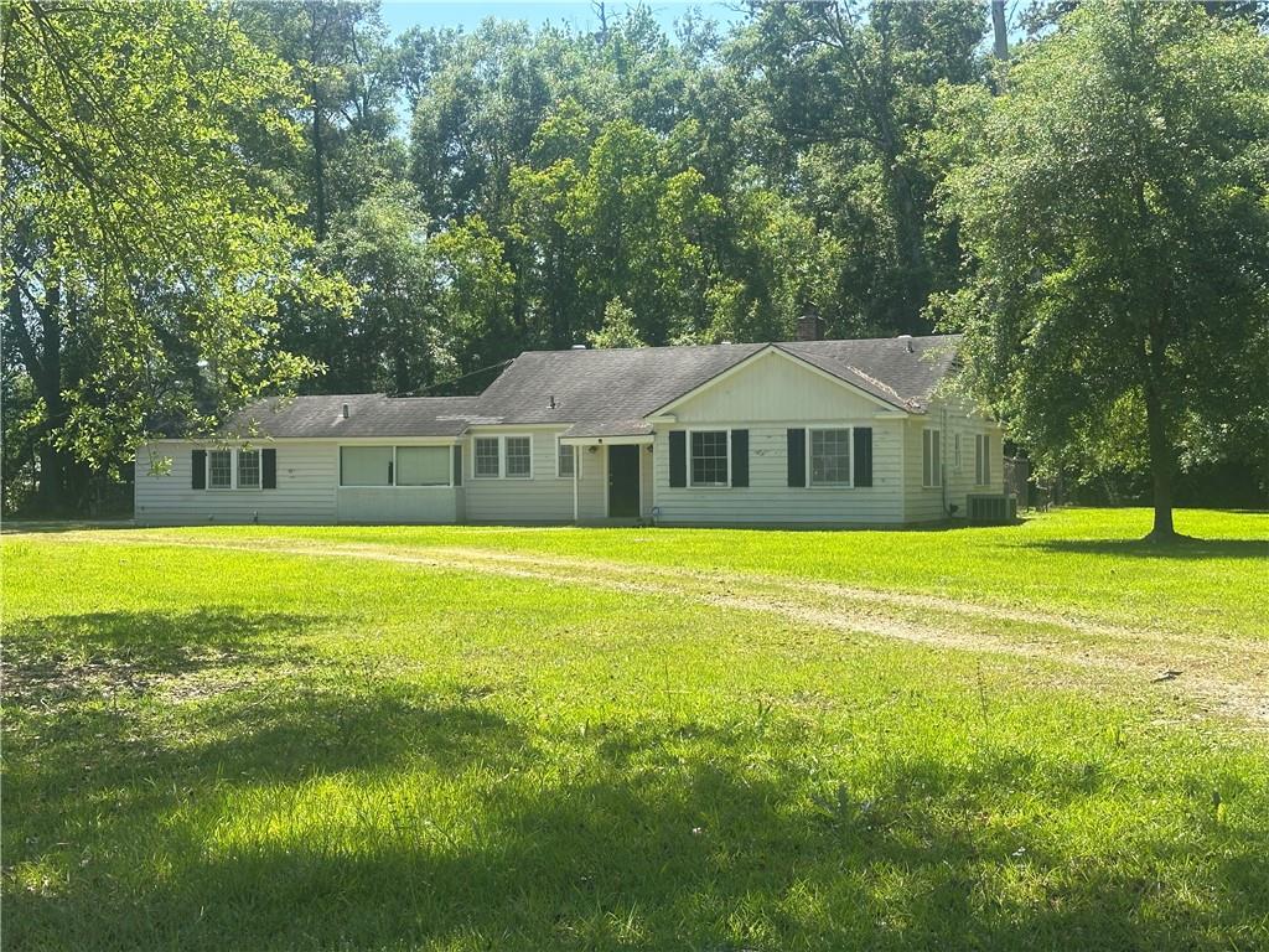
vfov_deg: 30.3
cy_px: 476
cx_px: 634
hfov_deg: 39.7
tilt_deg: -0.5
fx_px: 1760
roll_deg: -0.2
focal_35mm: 48
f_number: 1.78
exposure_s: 1/1695
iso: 64
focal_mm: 6.86
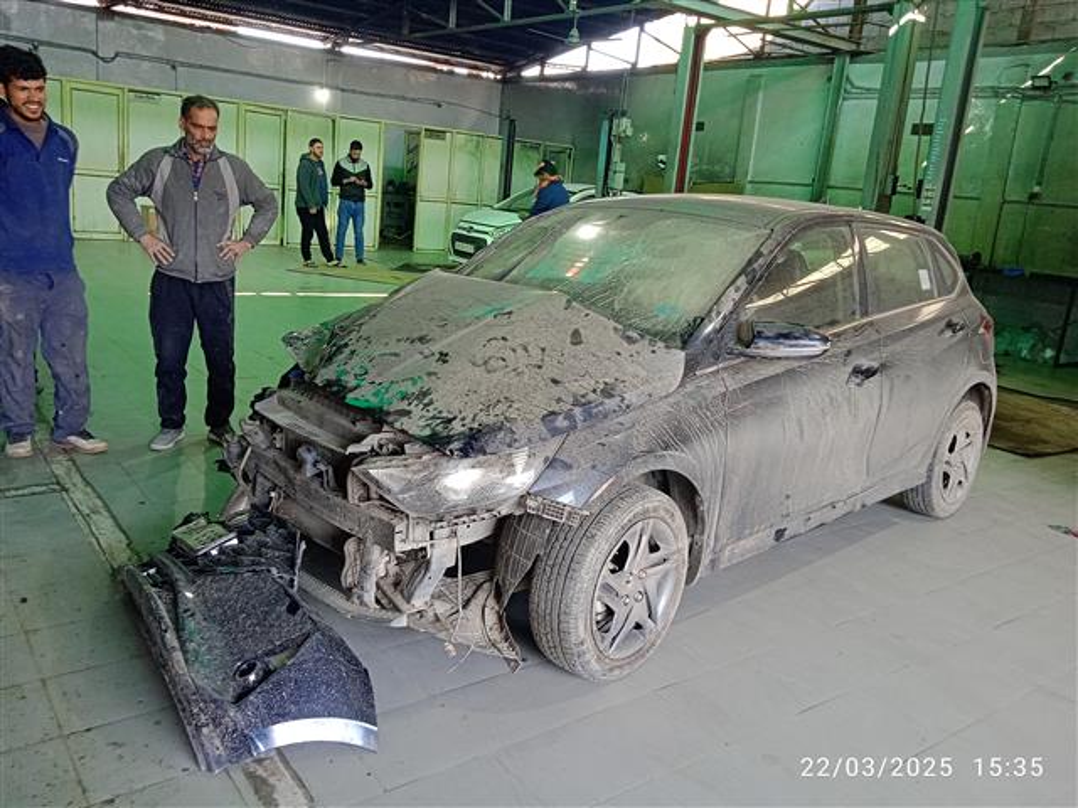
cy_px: 404
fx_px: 872
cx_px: 539
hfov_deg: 63.4
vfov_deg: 49.7
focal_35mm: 28
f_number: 2.2
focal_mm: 3.43
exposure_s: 1/33.3
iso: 233
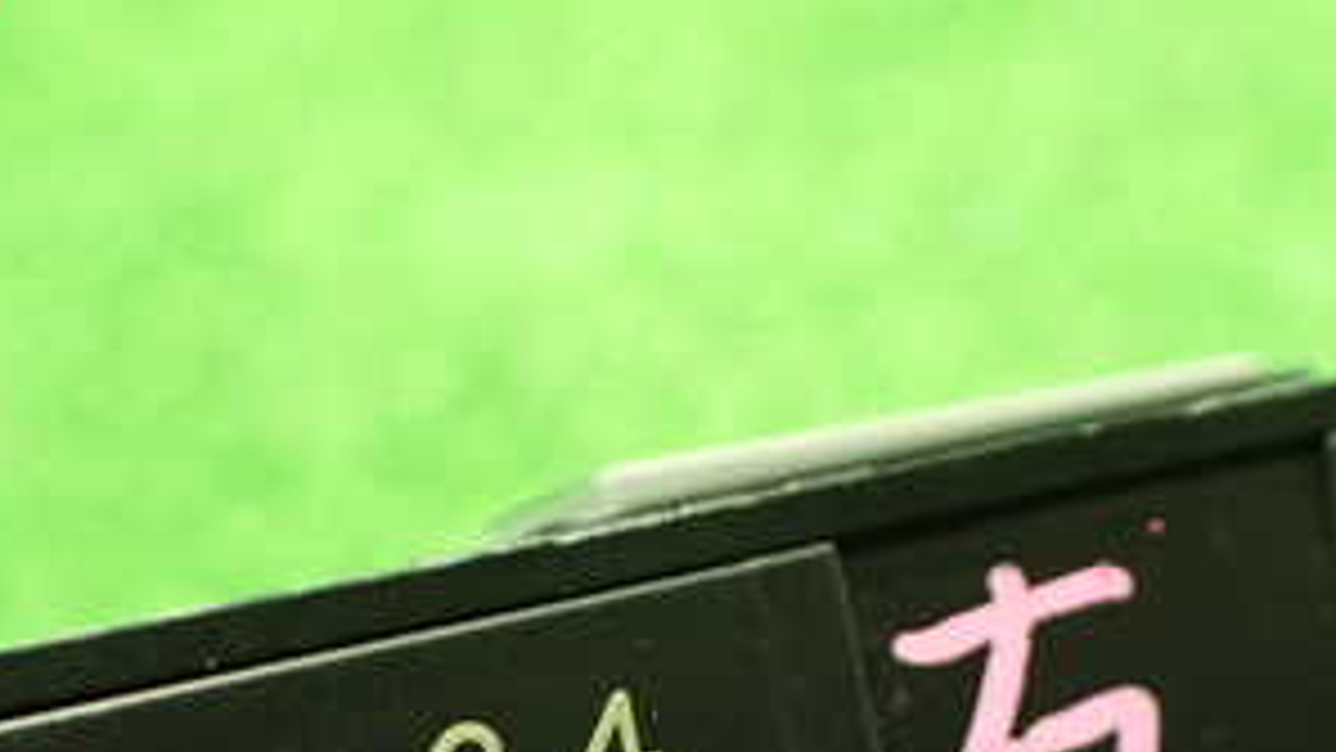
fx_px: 2338
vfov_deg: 17.3
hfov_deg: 31.7
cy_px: 932
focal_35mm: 66
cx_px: 499
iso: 800
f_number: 2.3
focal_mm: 5.4
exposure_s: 1/50
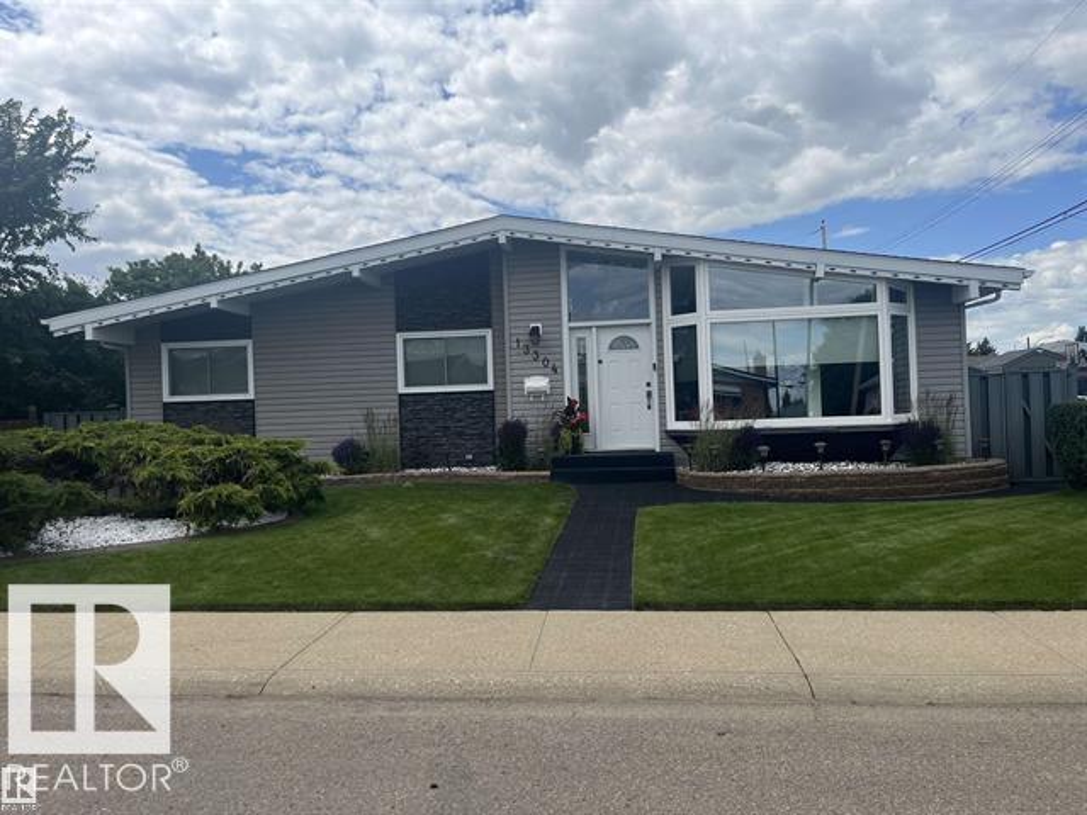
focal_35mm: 26
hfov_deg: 67.3
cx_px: 544
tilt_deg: -0.8
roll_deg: +2.2
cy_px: 408
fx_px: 816
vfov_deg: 53.1
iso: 50
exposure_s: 1/4484
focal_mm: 5.1
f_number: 1.6
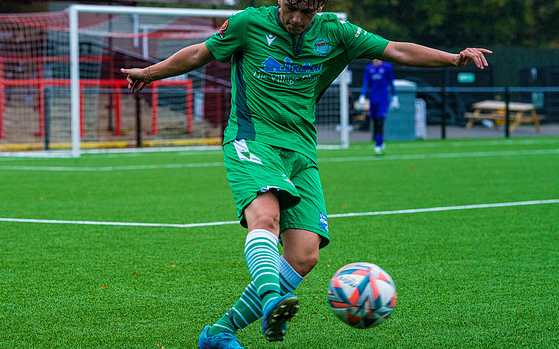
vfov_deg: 7.9
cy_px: 183
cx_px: 138
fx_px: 2528
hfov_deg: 12.6
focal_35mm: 166
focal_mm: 105
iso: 1000
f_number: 4
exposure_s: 1/2000
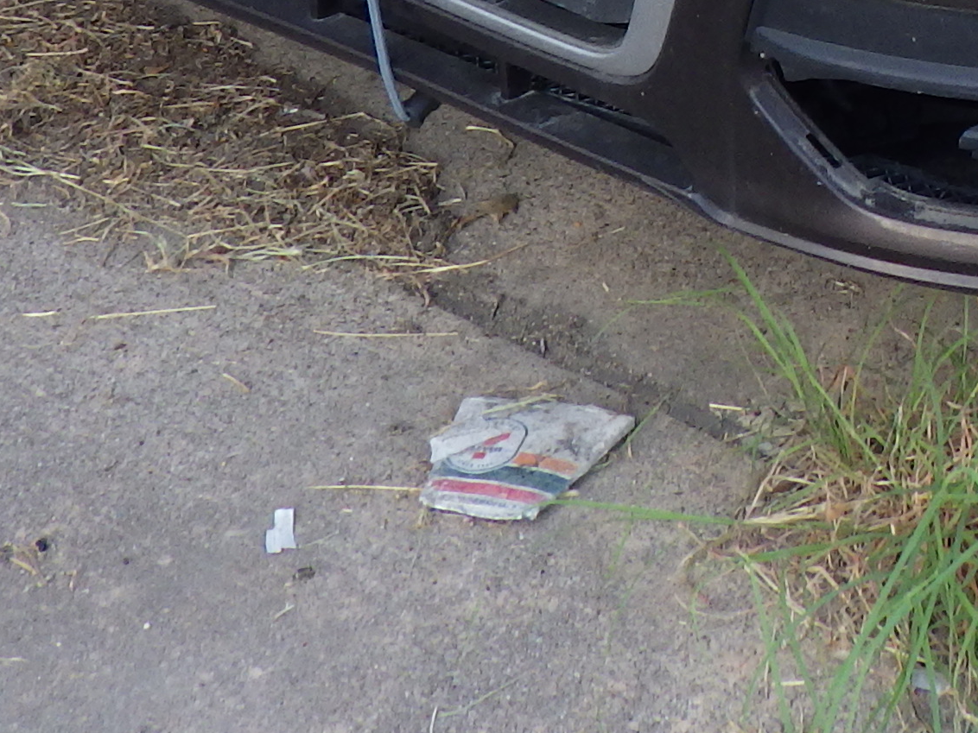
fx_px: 3221
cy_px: -692
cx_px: 1239
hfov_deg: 16.4
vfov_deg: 11.7
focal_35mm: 114
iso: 125
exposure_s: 1/80
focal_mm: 5
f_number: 3.5
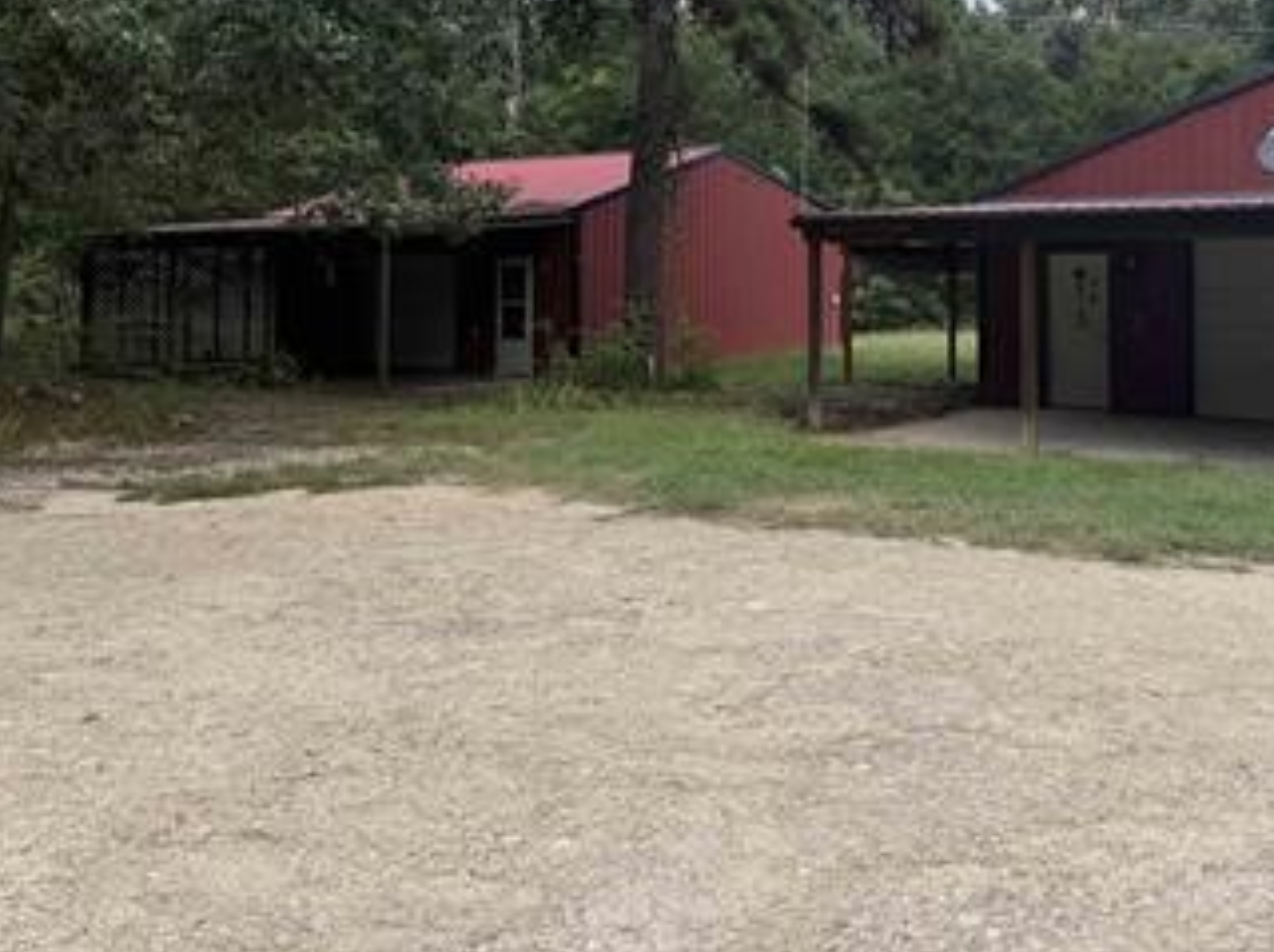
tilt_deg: +1.5
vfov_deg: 35.0
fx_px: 1470
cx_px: 890
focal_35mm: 40
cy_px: 221
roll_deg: +0.1
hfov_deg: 45.8
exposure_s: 1/1271
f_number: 1.78
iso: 100
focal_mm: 6.76
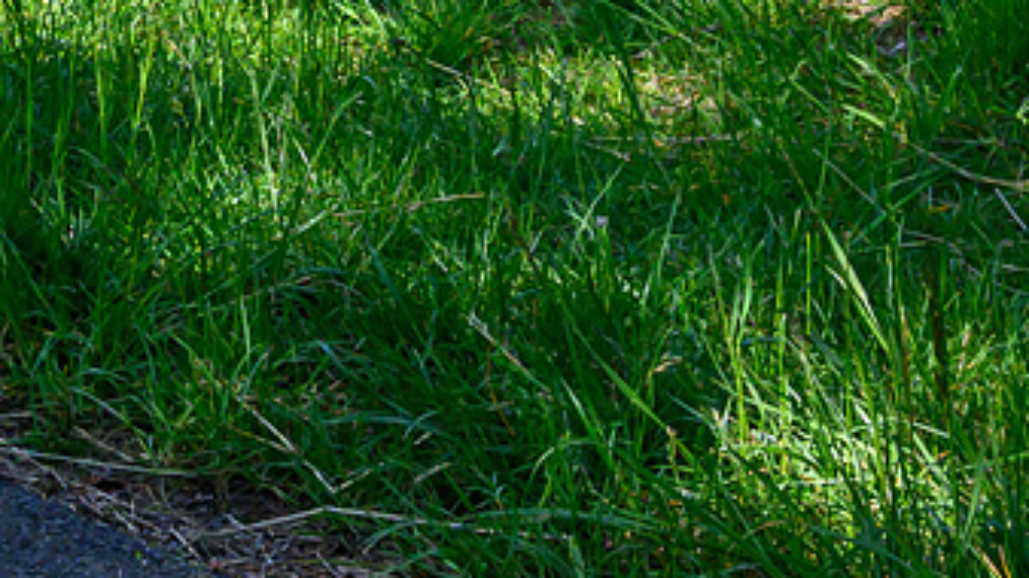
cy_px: -350
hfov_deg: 14.5
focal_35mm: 145
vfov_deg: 8.2
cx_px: -52
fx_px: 3956
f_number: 8
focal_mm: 26
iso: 200
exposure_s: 1/400
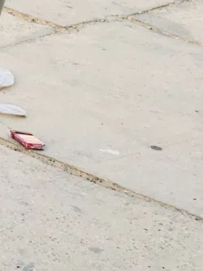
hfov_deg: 7.0
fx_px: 1659
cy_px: 309
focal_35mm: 212
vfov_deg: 9.2
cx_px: 66
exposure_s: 1/78
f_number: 2.4
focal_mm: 6
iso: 16
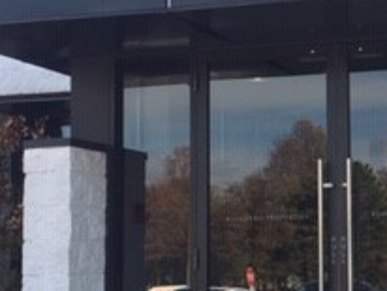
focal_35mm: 90
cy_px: 188
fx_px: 1007
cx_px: 426
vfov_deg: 16.4
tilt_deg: +4.2
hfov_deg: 20.7
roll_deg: +1.0
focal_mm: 4.15
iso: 32
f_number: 2.2
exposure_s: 1/359
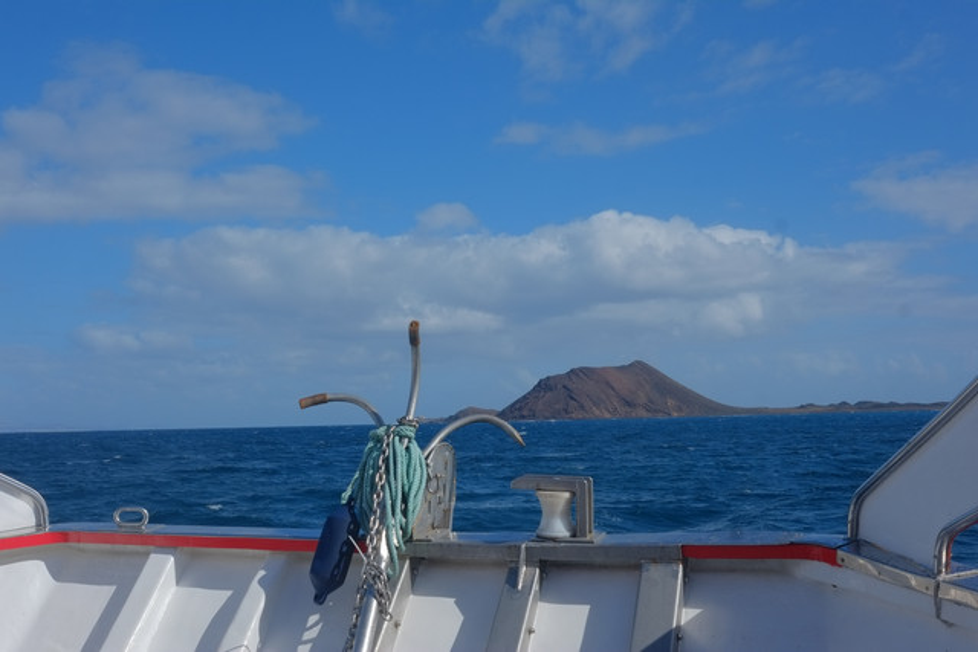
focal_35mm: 41
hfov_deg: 47.4
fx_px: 1114
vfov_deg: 32.6
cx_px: 489
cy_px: 326
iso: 200
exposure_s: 1/350
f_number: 13
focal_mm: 27
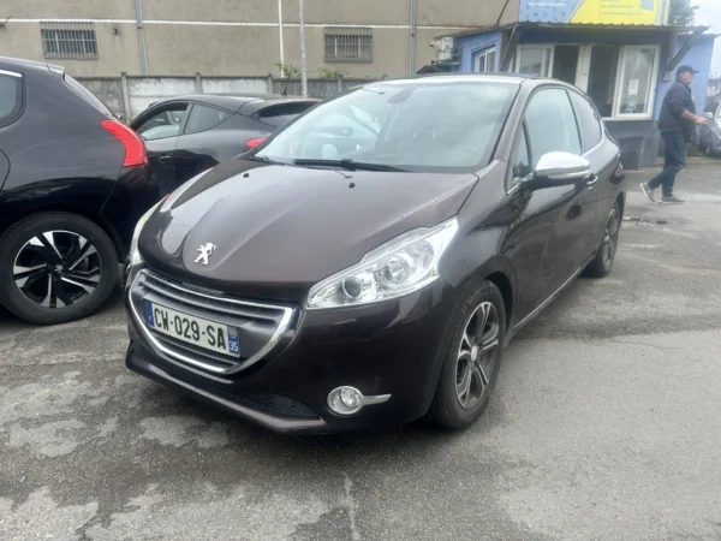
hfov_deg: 67.3
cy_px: 270
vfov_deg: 53.1
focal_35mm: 26
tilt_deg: -16.3
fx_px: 542
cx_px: 360
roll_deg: +1.2
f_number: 1.5
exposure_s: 1/2208
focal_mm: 5.7
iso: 50
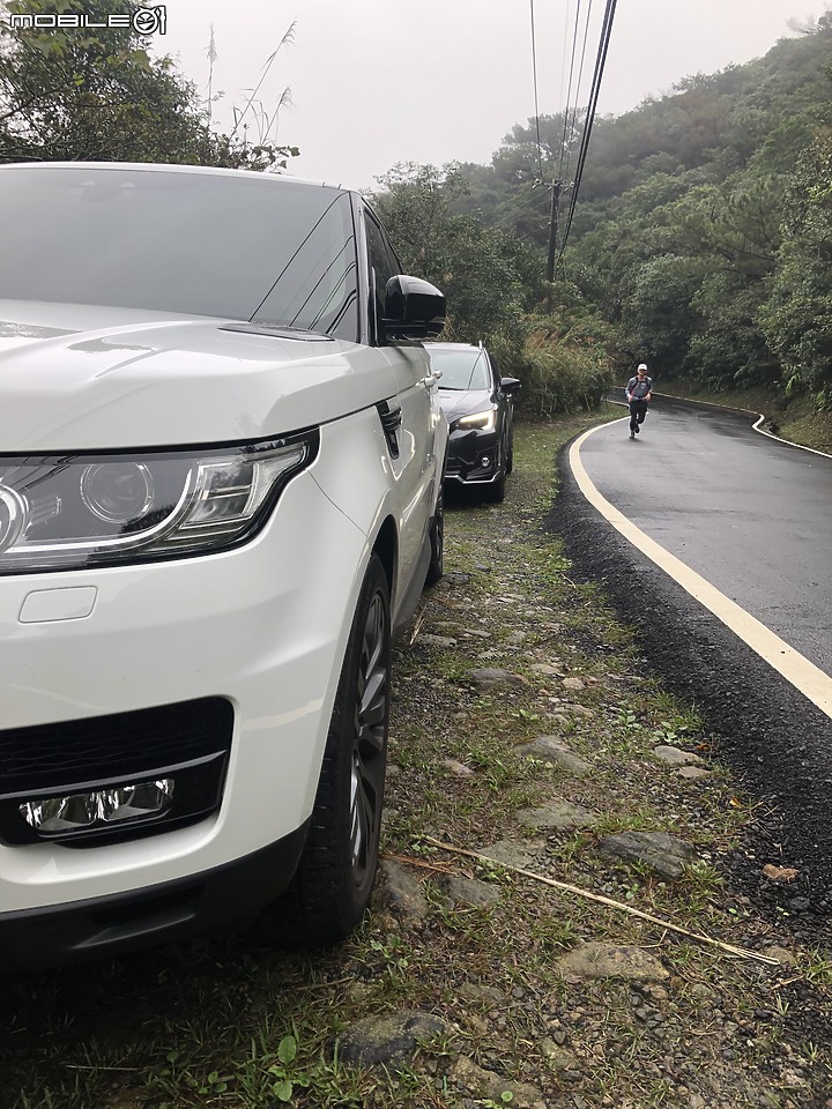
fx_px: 897
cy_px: 554
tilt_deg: -15.9
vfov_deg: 63.4
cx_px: 416
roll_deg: -3.5
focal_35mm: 28
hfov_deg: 49.7
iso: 20
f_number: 1.8
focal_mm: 3.99
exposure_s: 1/254
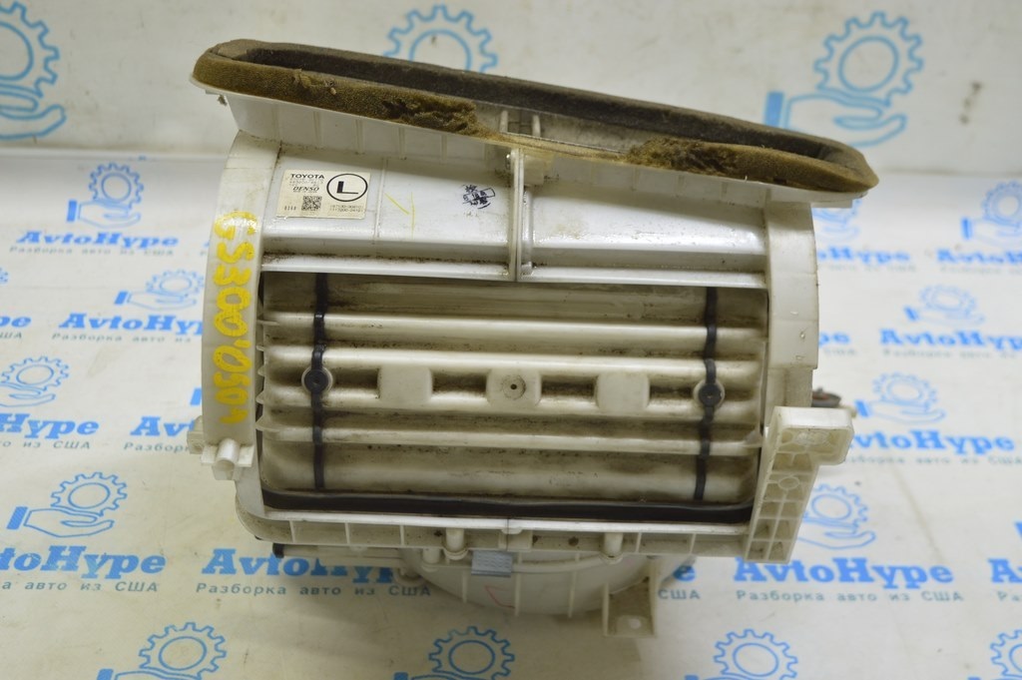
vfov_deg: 29.8
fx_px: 1276
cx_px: 511
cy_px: 340
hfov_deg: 43.6
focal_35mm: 45
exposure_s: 1/20
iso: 400
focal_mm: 30
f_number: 5.6
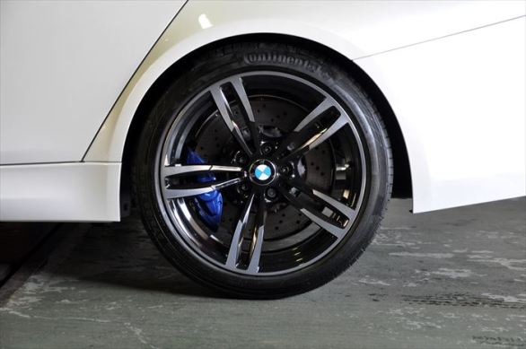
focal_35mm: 87
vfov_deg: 15.7
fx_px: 1269
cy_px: 174
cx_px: 263
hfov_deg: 23.4
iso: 1100
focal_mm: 58
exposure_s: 1/125
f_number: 5.6
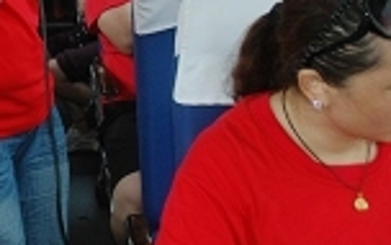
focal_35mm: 74
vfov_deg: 16.9
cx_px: 15
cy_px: -39
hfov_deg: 26.6
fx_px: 789
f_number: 3.5
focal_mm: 18
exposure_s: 1/250
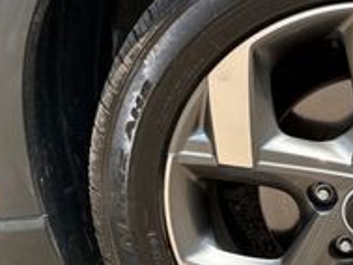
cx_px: 368
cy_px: 151
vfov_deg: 16.8
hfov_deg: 21.3
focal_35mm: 88
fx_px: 898
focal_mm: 5.96
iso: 64
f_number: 1.6
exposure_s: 1/1393
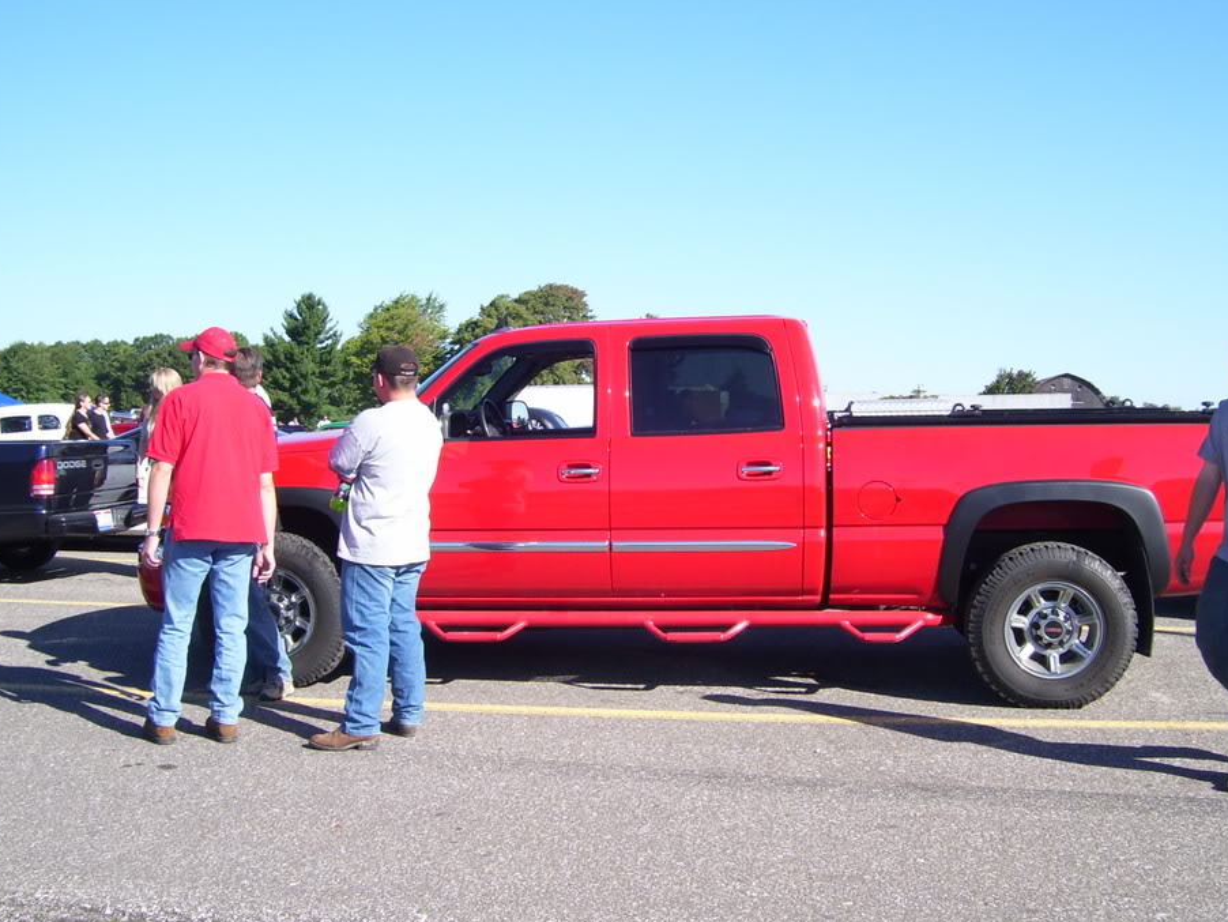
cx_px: 589
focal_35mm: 42
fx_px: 1490
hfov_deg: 44.8
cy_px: 449
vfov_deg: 34.4
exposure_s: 1/350
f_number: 4.8
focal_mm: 6
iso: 80
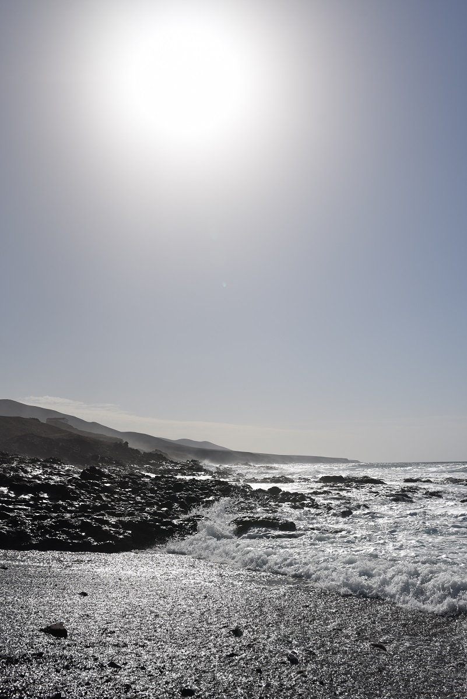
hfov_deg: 37.9
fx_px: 680
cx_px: 234
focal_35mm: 35
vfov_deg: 54.4
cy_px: 350
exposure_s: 1/2500
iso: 100
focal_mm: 35
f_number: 7.1
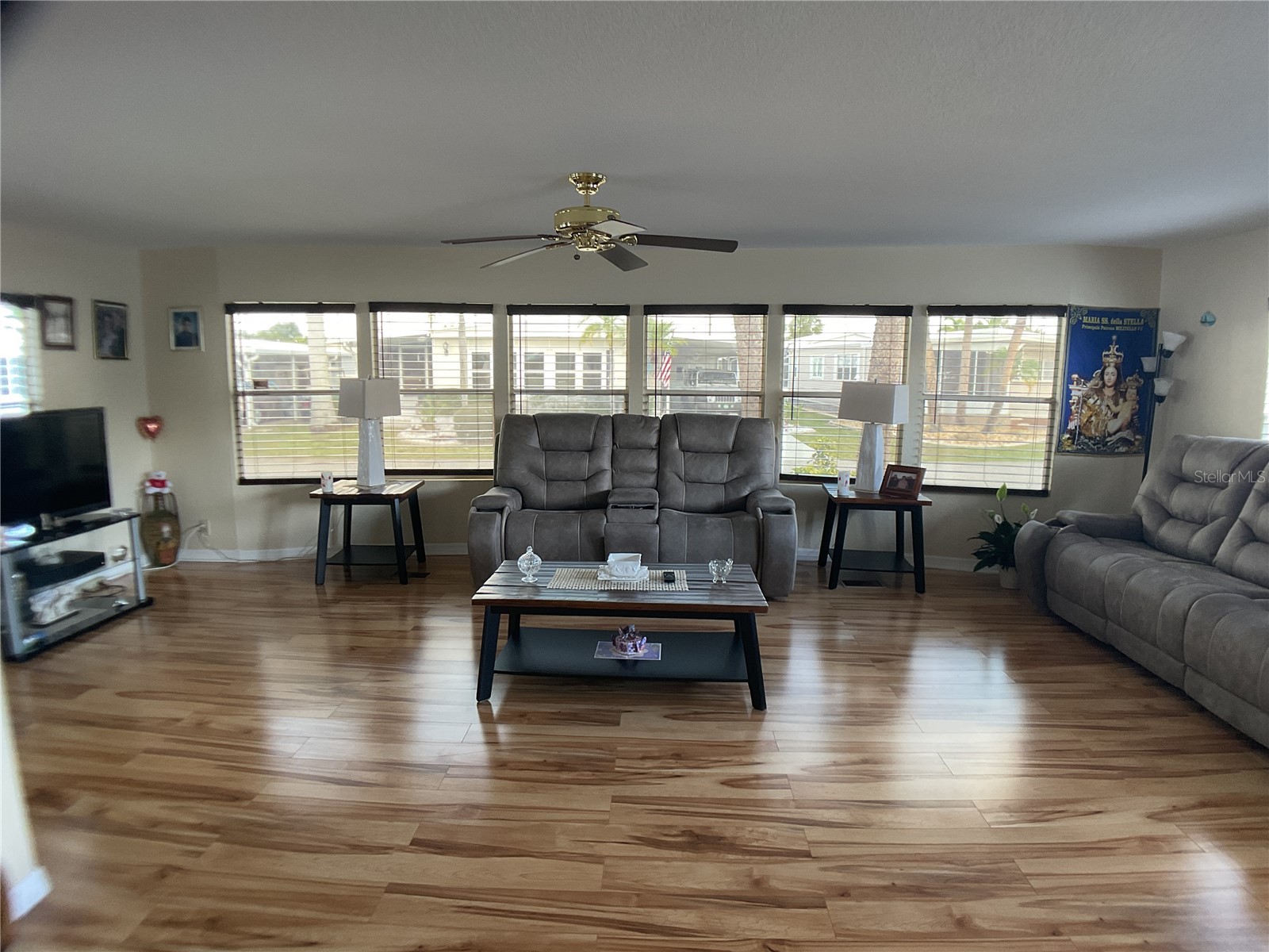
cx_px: 634
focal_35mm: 29
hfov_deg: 61.7
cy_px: 476
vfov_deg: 48.2
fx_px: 1063
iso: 64
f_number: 1.8
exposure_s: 1/60
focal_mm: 3
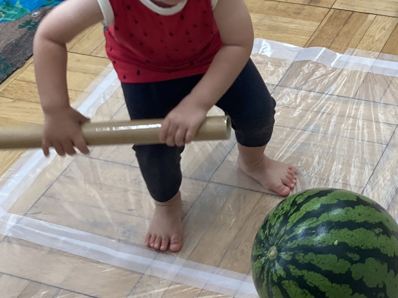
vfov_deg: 19.8
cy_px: -8
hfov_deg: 26.3
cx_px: 348
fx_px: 828
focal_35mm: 72
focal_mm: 3.99
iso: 80
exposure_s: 1/94
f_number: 1.8
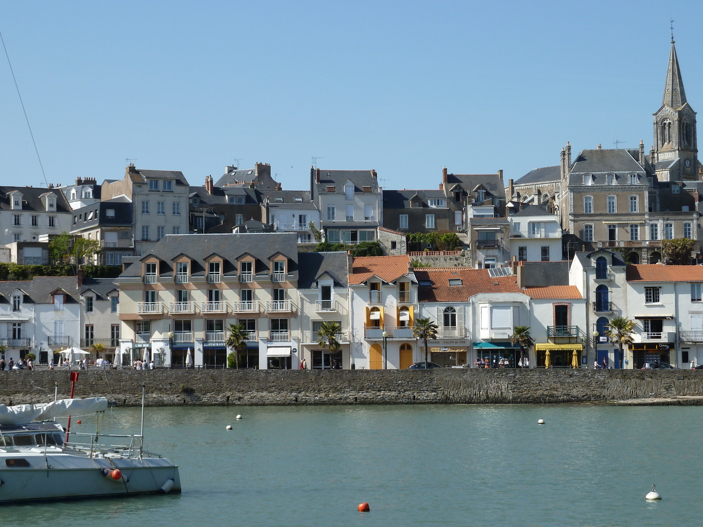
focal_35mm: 83
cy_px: 264
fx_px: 1686
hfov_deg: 23.6
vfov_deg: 17.8
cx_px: 352
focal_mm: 13.7
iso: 80
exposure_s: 1/400
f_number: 5
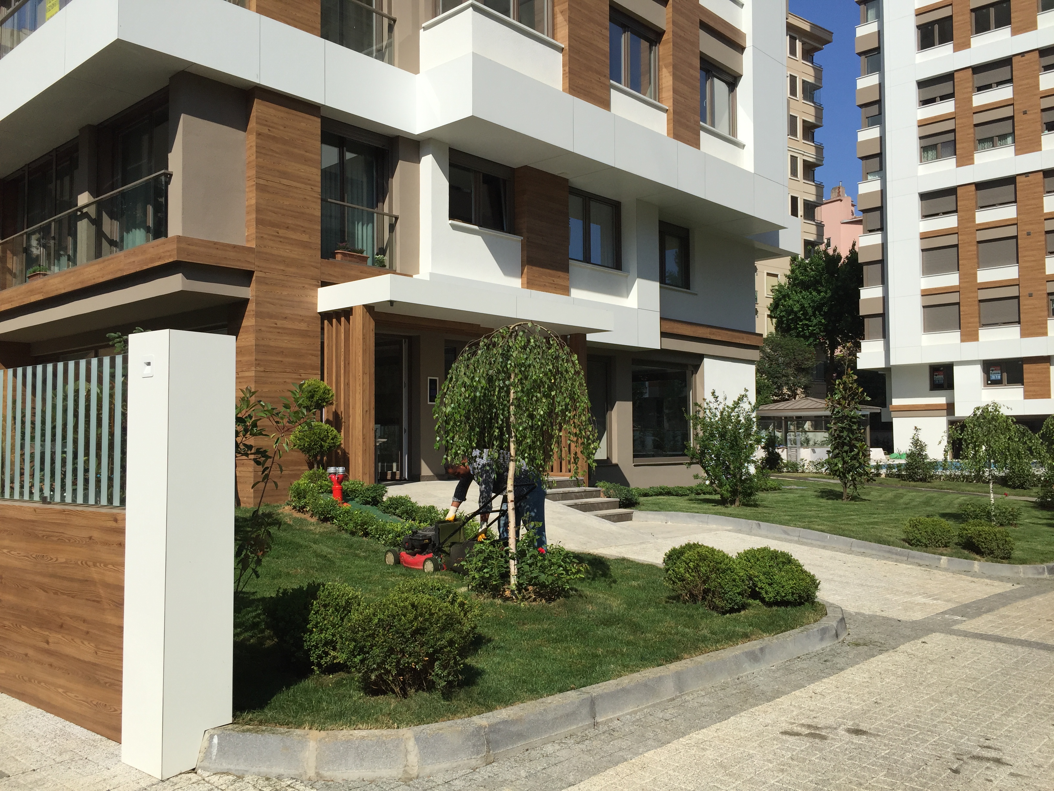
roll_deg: +0.2
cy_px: 396
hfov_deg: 61.7
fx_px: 883
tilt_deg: +2.7
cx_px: 527
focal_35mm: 29
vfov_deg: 48.2
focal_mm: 4.15
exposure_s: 1/3300
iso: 32
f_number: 2.2
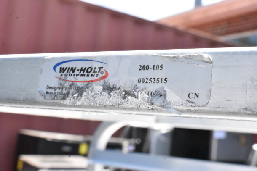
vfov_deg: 25.8
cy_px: 86
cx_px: 128
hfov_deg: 37.8
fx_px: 375
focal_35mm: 52
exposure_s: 1/1250
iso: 6400
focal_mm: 35
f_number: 18
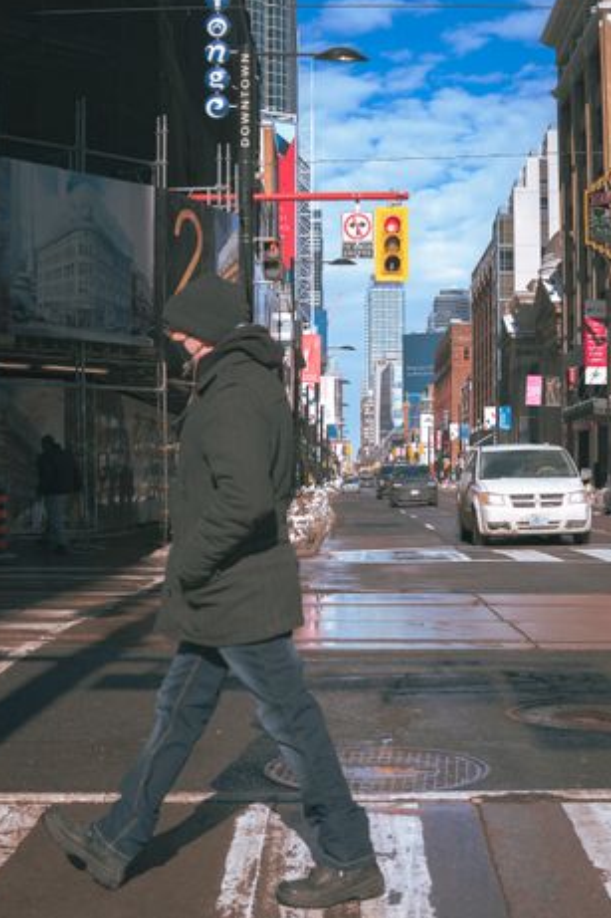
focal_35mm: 50
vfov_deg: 39.6
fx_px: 1274
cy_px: 486
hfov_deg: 27.0
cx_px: 286
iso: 100
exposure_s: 1/500
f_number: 5.6
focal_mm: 30
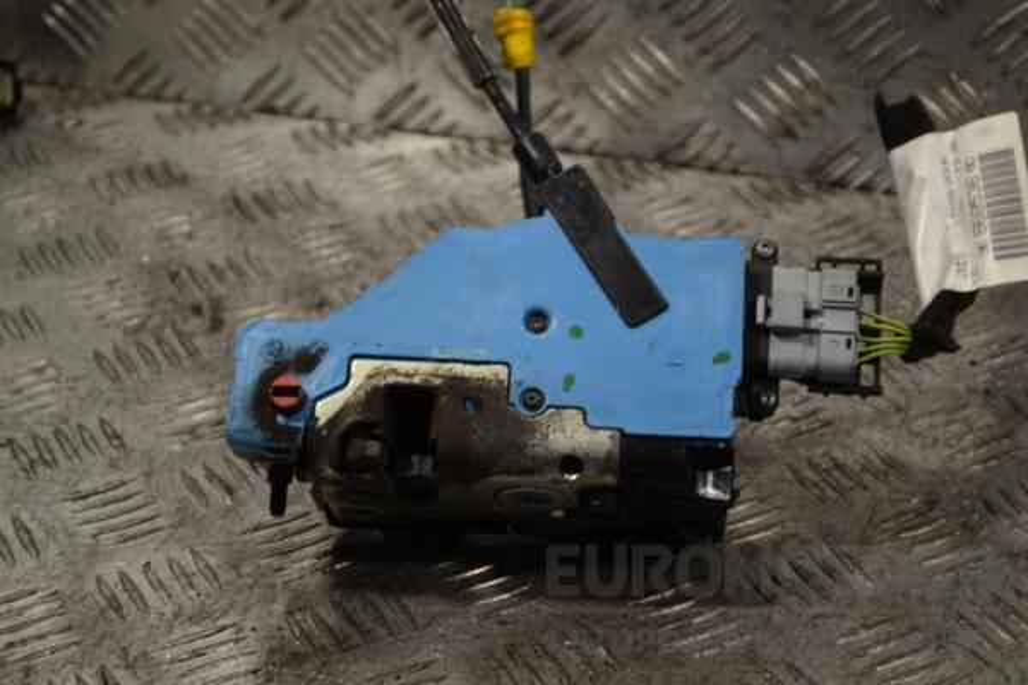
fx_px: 2356
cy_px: 342
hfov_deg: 24.6
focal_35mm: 82
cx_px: 514
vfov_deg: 16.6
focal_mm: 55
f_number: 5.6
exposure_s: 1/30
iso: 110
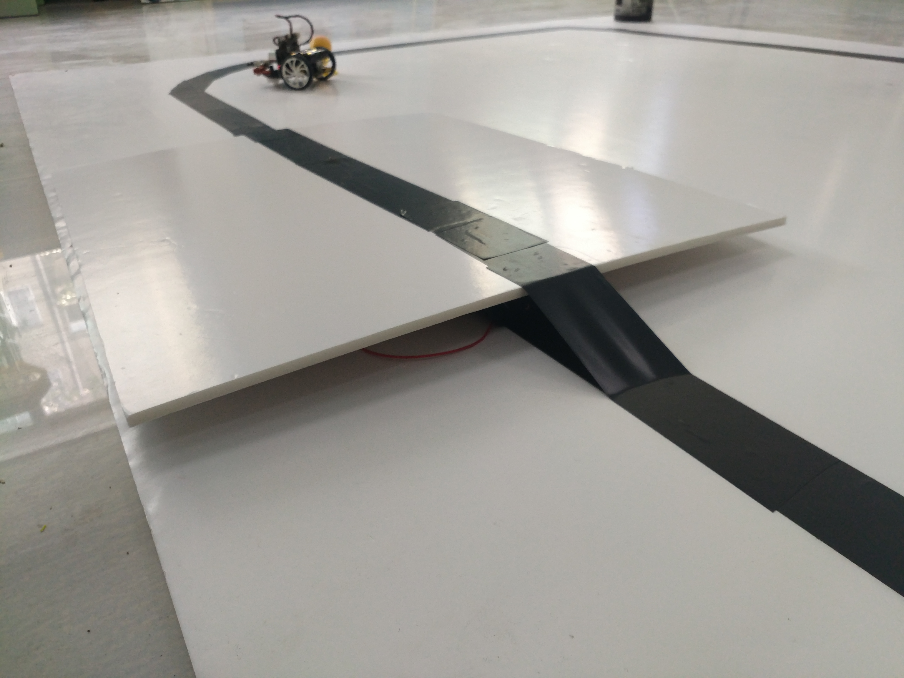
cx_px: 452
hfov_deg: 65.3
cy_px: 339
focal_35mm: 27
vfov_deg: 51.4
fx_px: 705
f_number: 2.2
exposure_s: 1/33
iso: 200
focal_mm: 4.73
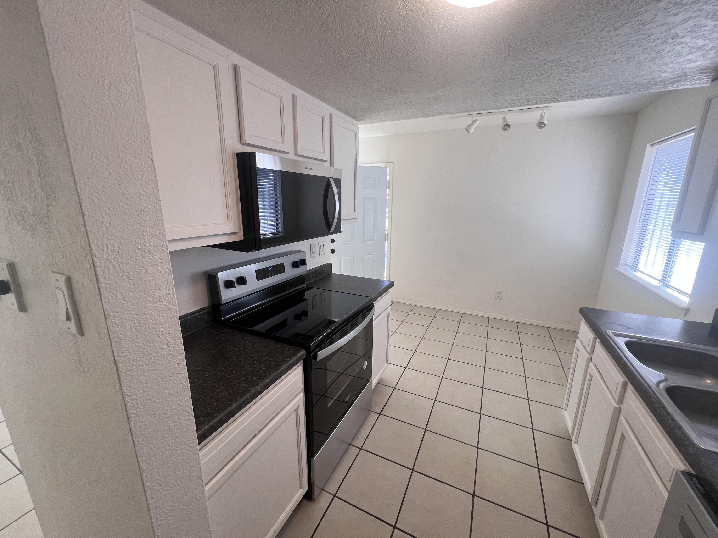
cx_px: 359
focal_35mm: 13
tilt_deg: -13.8
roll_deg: -0.8
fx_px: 270
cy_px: 269
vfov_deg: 89.9
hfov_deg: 106.2
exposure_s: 1/120
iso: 100
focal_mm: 1.57
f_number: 1.8
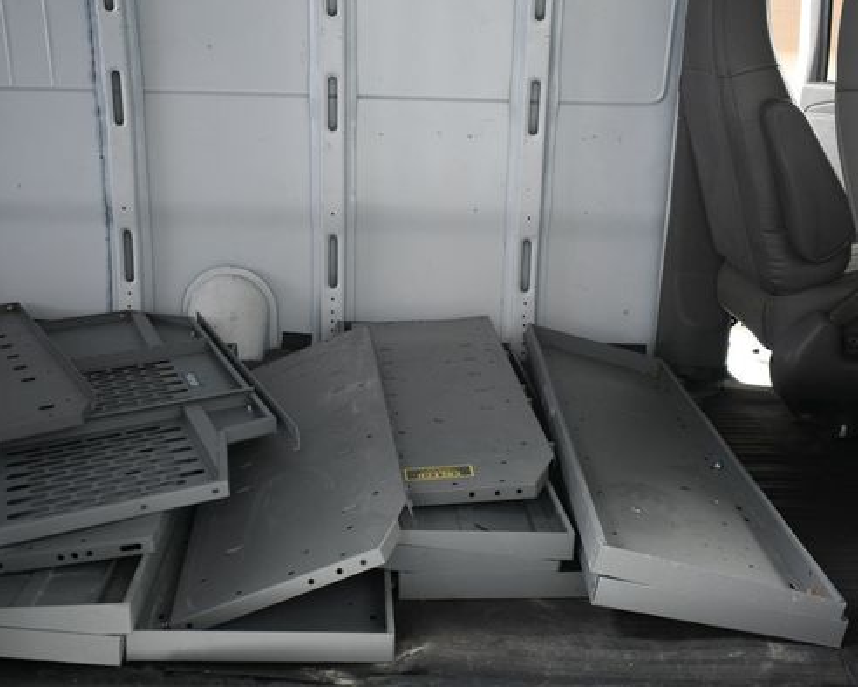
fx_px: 1118
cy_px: 337
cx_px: 412
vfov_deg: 34.2
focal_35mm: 44
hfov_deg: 42.0
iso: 100
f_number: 4
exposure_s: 1/160
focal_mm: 18
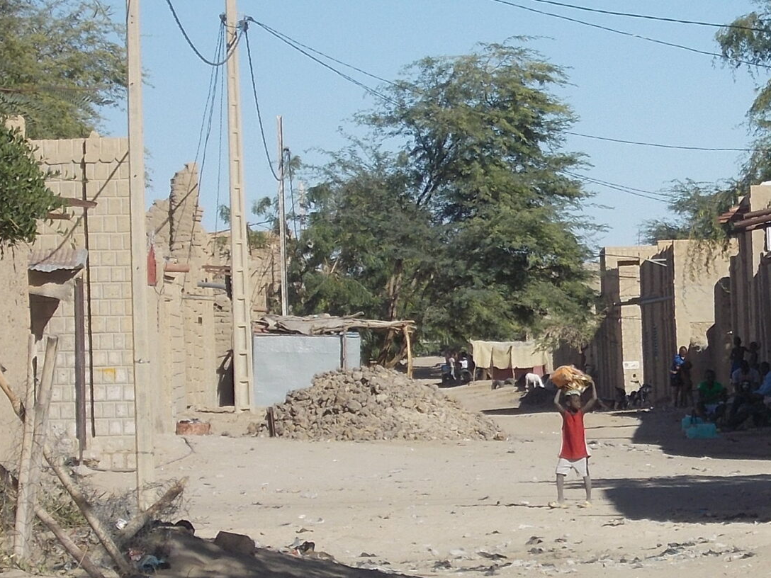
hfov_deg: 8.4
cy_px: 436
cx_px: 825
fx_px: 5190
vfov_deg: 6.4
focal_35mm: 233
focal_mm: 17.6
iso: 80
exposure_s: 1/500
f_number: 5.5
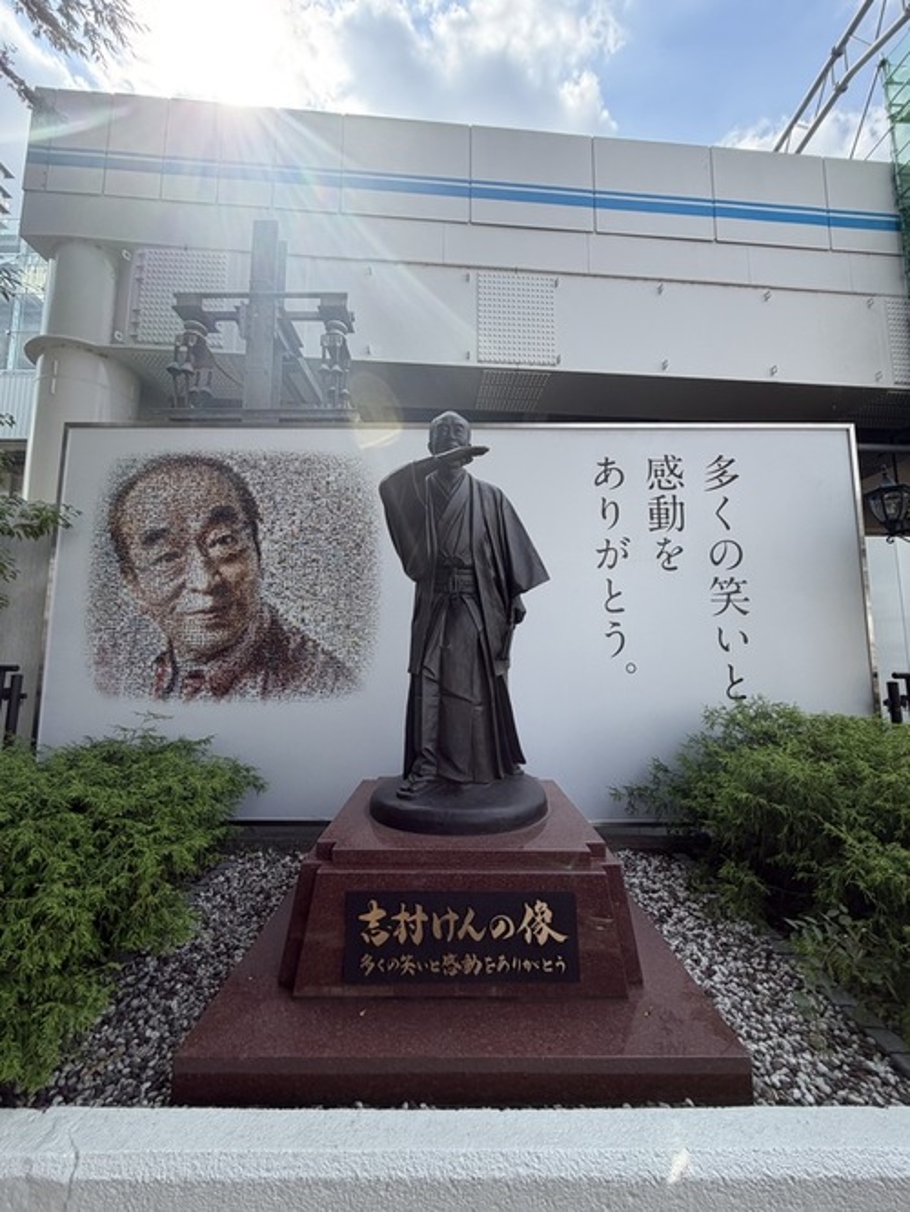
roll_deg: +0.2
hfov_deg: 85.7
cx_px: 455
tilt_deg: +7.0
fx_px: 490
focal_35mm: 14
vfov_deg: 102.0
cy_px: 606
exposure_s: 1/502
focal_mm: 2.22
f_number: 2.2
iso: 50
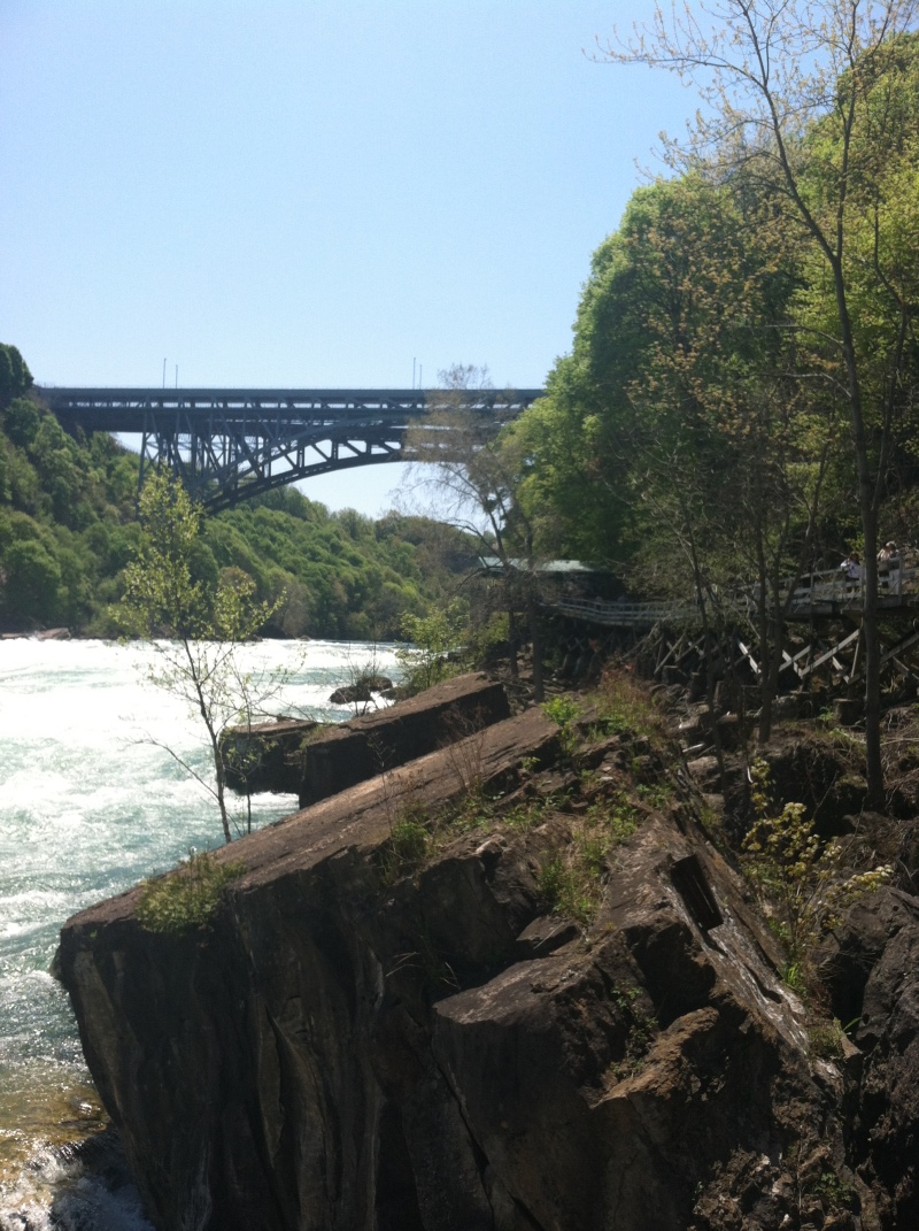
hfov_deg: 40.6
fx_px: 1242
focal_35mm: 35
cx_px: 460
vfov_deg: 52.7
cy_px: 616
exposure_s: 1/968
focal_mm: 3.85
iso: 80
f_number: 2.8
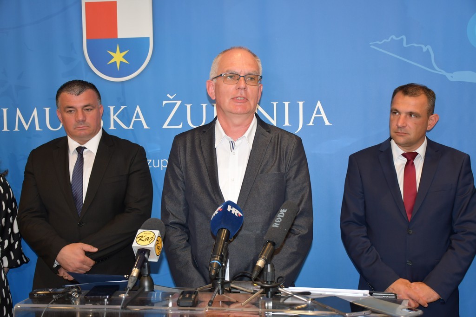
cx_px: 238
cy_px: 158
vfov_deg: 28.1
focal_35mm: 48
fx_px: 635
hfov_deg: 41.1
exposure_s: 1/60
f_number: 4
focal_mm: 32
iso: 560
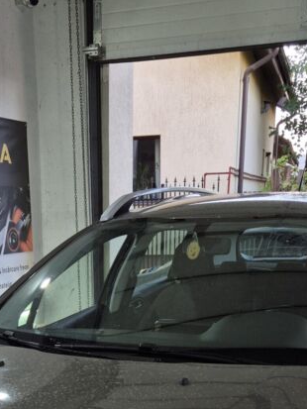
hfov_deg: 25.5
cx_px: 104
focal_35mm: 57
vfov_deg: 30.5
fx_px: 674
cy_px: 442
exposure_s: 1/100
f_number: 1.8
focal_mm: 5.4
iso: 40
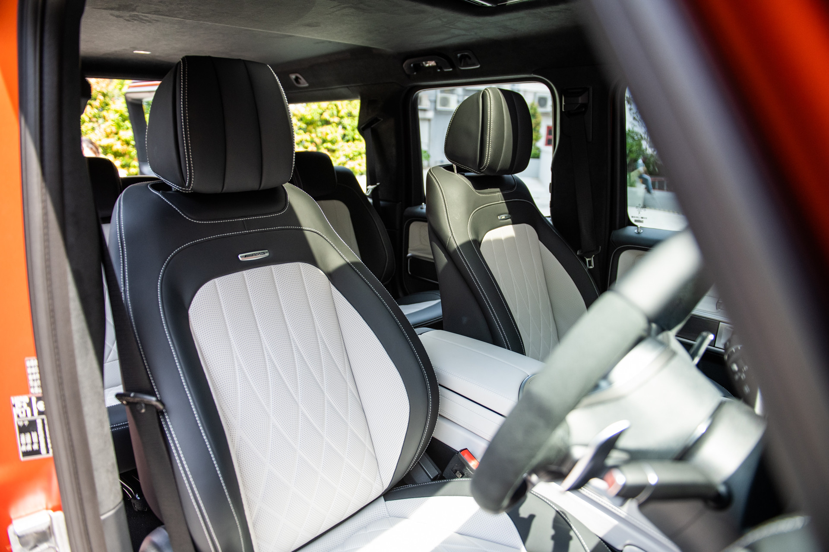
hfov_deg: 73.7
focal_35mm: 24
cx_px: 414
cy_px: 276
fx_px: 553
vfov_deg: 53.1
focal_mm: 24
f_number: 3.5
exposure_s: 1/400
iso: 800
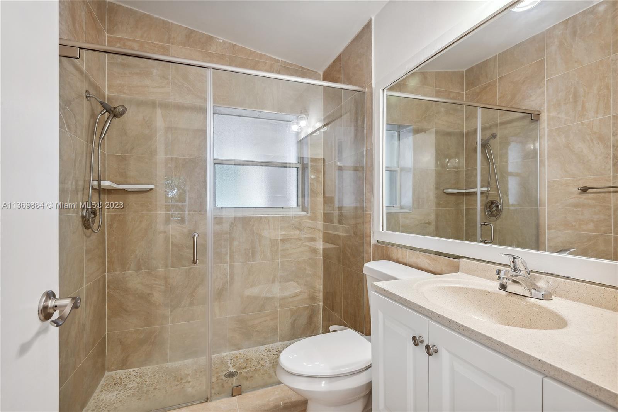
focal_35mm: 17
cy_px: 206
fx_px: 292
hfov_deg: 93.3
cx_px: 309
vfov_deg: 70.5
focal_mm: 17
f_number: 8
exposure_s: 1/13
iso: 250
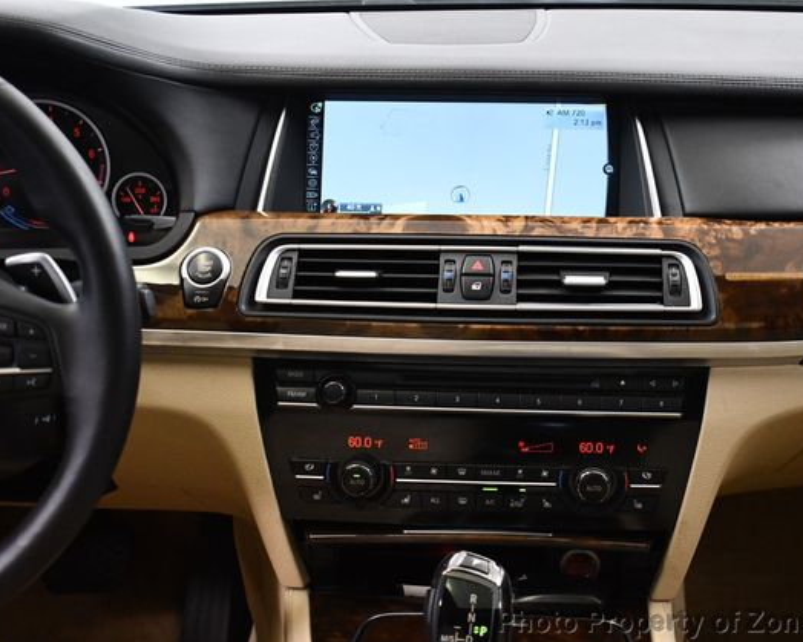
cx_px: 478
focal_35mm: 55
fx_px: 1307
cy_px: 323
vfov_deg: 27.6
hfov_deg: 34.1
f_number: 4.5
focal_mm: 32
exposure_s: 1/60
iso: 3200
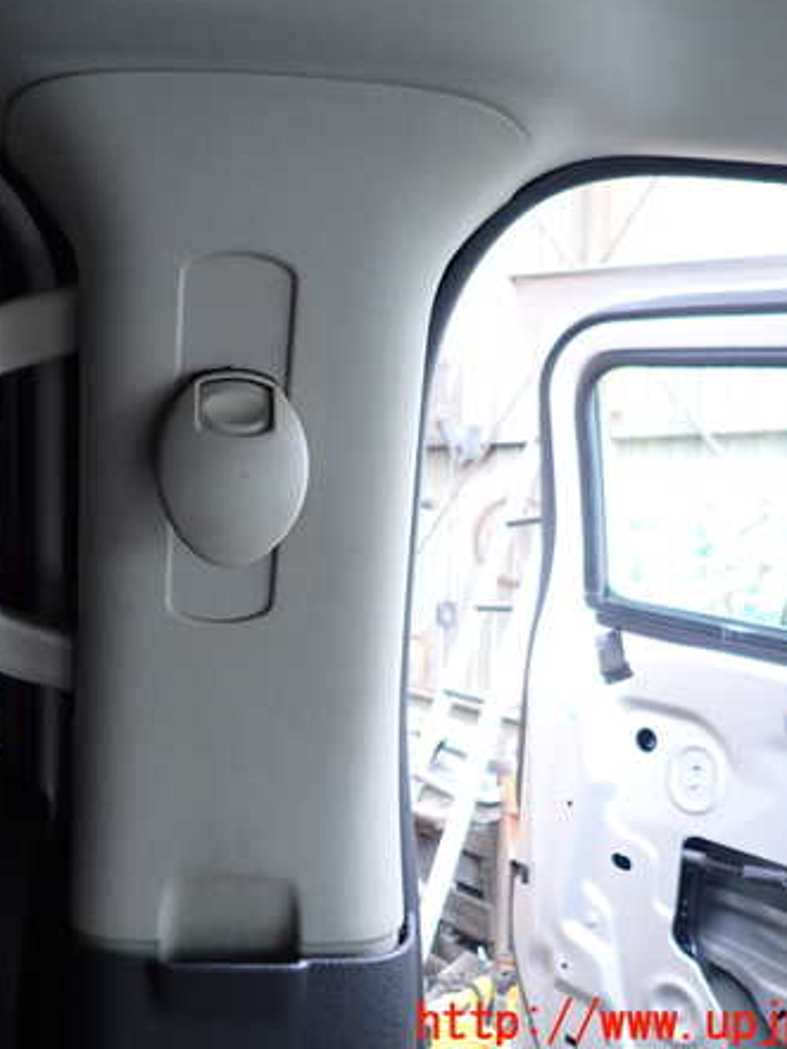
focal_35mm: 34
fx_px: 1030
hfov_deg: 41.1
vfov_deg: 53.9
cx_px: 240
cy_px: 519
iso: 200
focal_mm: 4.5
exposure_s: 1/30
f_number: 2
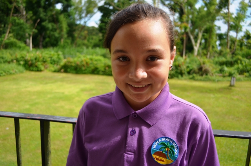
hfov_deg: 53.2
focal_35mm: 36
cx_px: 126
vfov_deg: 36.7
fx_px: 250
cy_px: 83
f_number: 4
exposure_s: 1/800
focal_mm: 24
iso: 100
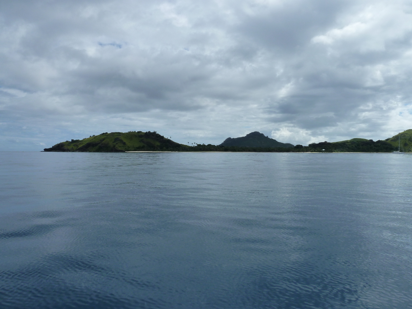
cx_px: 206
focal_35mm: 25
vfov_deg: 54.9
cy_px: 154
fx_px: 298
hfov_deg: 69.4
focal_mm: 4.1
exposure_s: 1/500
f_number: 5.6
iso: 125
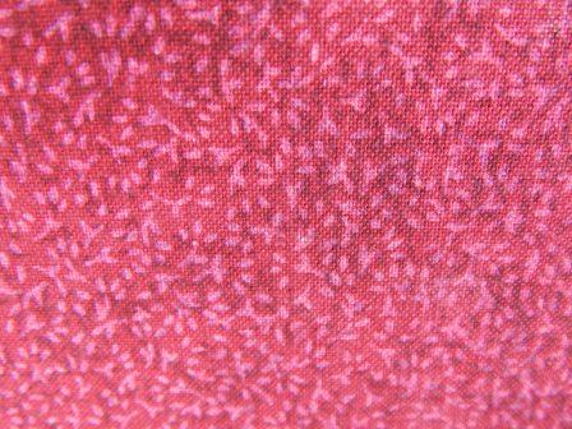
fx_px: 578
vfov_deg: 40.7
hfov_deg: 52.6
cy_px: 214
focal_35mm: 35
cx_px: 286
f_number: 3.3
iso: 280
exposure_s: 1/30
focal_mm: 6.1
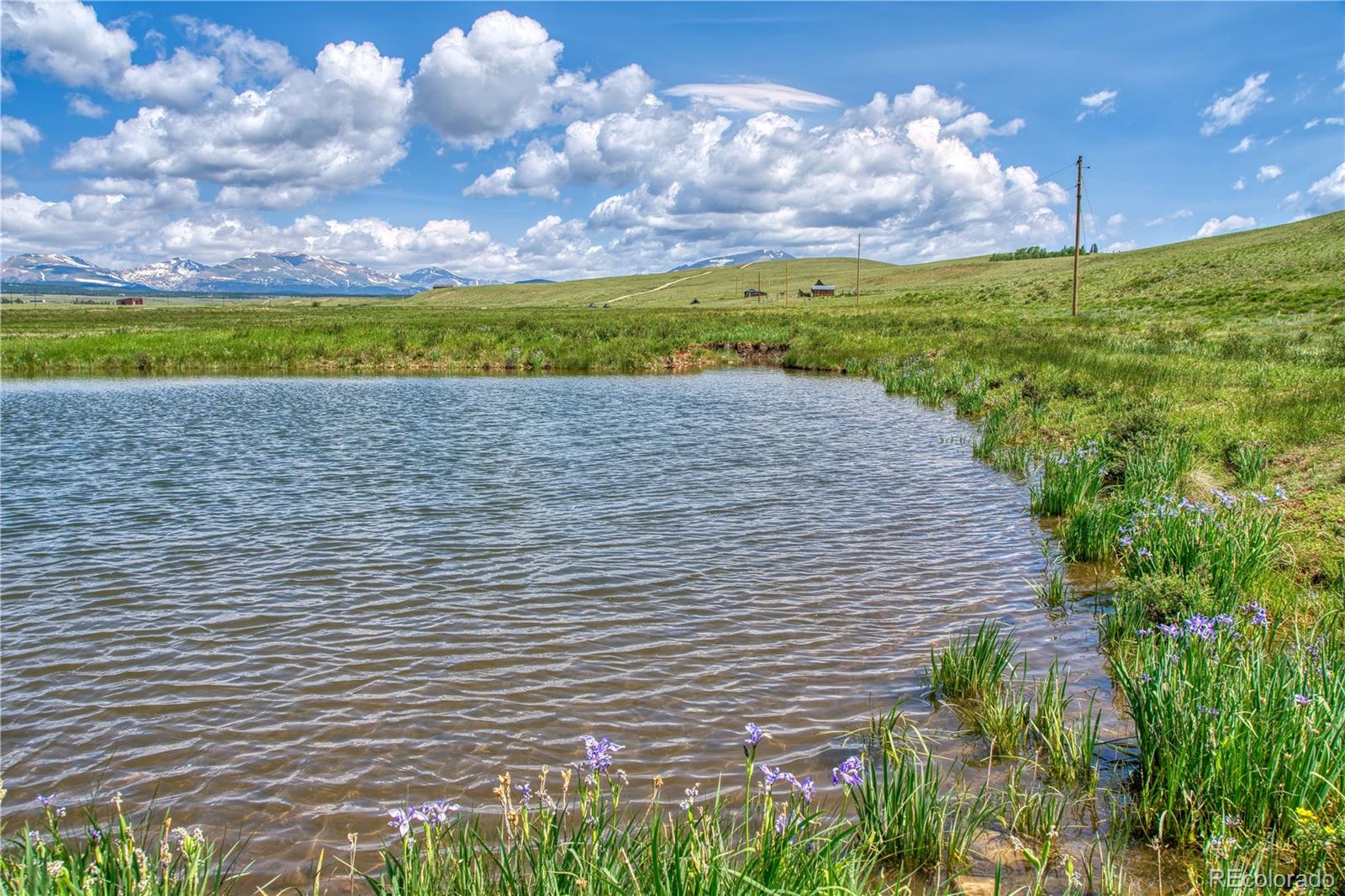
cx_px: 672
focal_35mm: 30
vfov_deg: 43.6
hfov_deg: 61.9
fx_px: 1121
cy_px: 448
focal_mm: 30
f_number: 9
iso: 100
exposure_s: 1/125
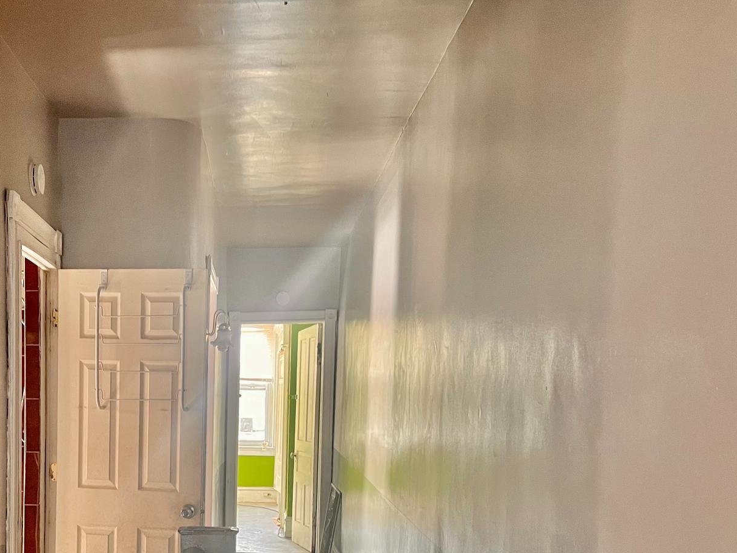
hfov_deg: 41.5
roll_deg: -0.6
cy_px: 446
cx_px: 174
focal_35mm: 44
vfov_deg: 32.0
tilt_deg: -3.9
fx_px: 937
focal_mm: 5.7
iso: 160
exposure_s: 1/60
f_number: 1.5
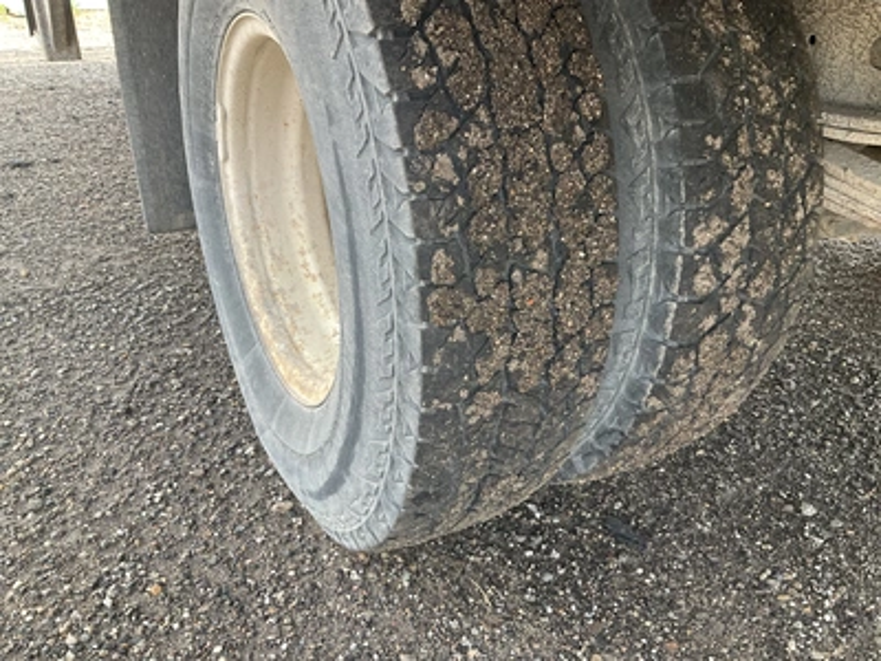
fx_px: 738
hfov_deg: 61.7
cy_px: 330
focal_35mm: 29
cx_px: 440
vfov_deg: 48.2
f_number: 1.8
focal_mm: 3
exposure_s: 1/122
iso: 20
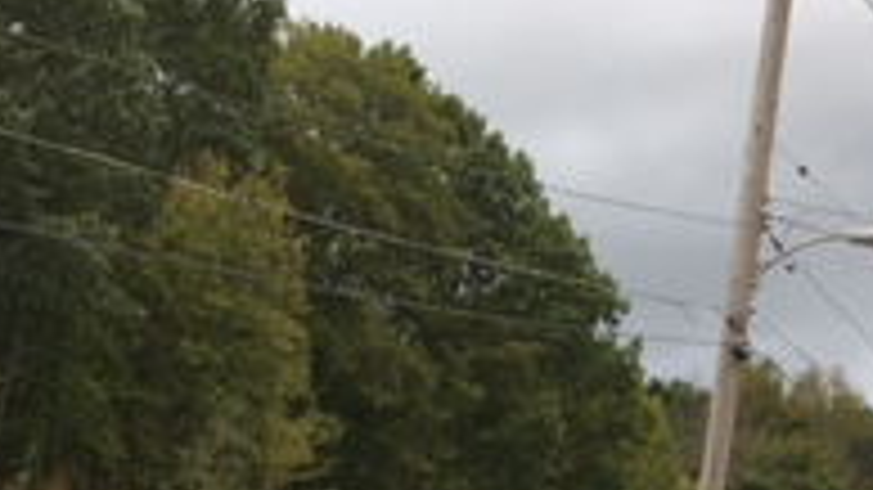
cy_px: 922
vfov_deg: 10.8
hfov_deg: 20.1
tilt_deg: -0.3
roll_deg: -1.6
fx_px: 2407
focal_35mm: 104
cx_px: 72
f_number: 2.2
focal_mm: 4.15
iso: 25
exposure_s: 1/275
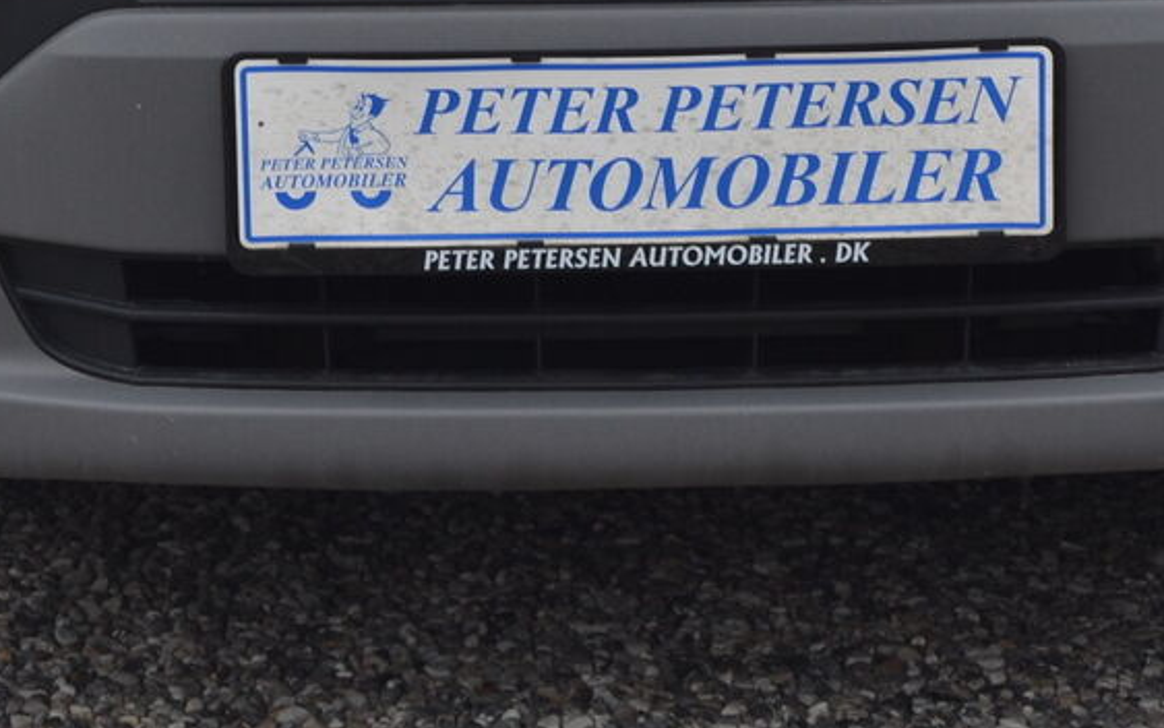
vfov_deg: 8.7
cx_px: 637
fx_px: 4632
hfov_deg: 14.3
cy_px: -461
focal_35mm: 146
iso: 100
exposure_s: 1/200
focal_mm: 28
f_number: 7.1
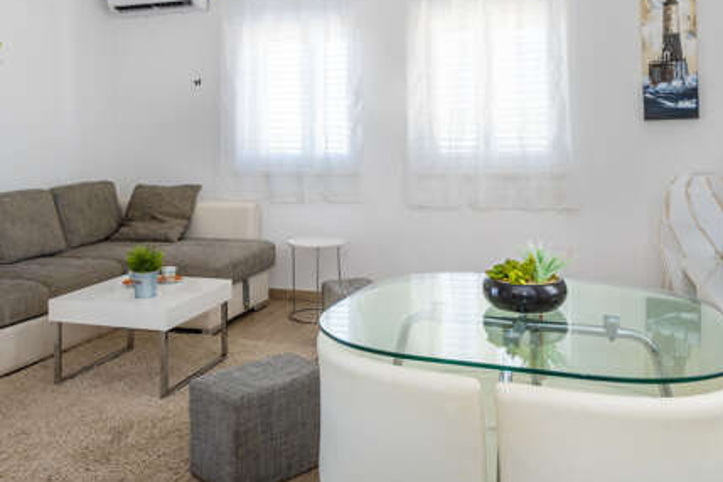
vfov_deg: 38.1
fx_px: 683
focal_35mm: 34
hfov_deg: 55.7
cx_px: 324
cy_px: 136
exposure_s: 1/25
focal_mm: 19
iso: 100
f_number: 7.1
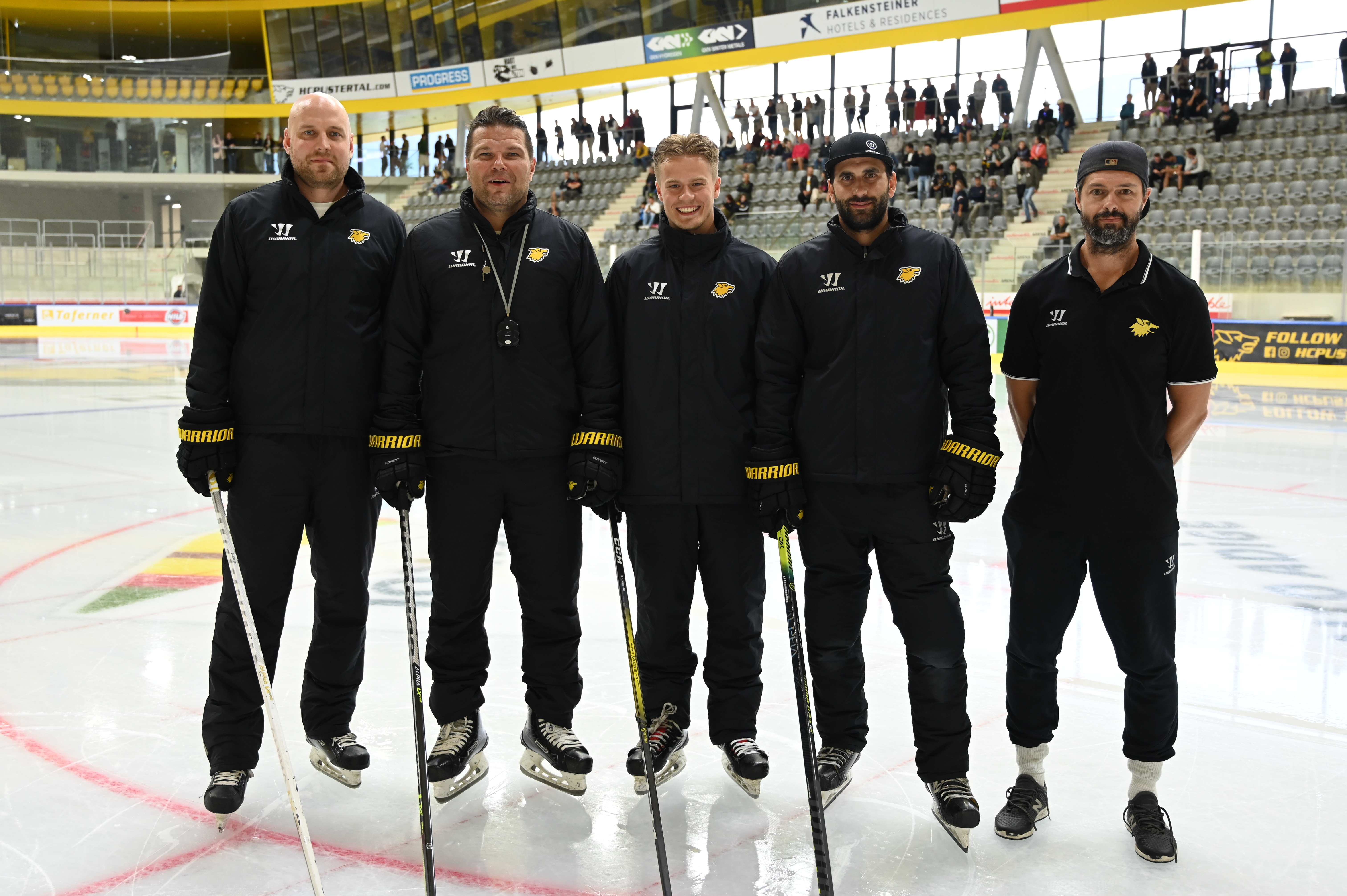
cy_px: 448
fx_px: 1346
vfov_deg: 36.8
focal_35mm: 36
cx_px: 674
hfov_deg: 53.2
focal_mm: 36
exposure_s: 1/125
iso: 1100
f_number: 4
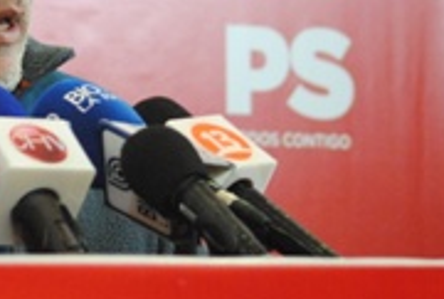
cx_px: -69
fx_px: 4380
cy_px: 12
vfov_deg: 3.9
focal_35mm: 354
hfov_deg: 5.8
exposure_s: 1/60
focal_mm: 95
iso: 1600
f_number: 4
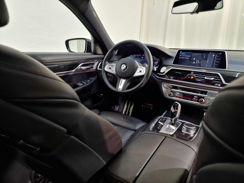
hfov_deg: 73.9
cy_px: 92
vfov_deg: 58.9
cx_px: 122
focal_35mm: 23
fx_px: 162
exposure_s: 1/33
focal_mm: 6.4
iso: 320
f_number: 1.8
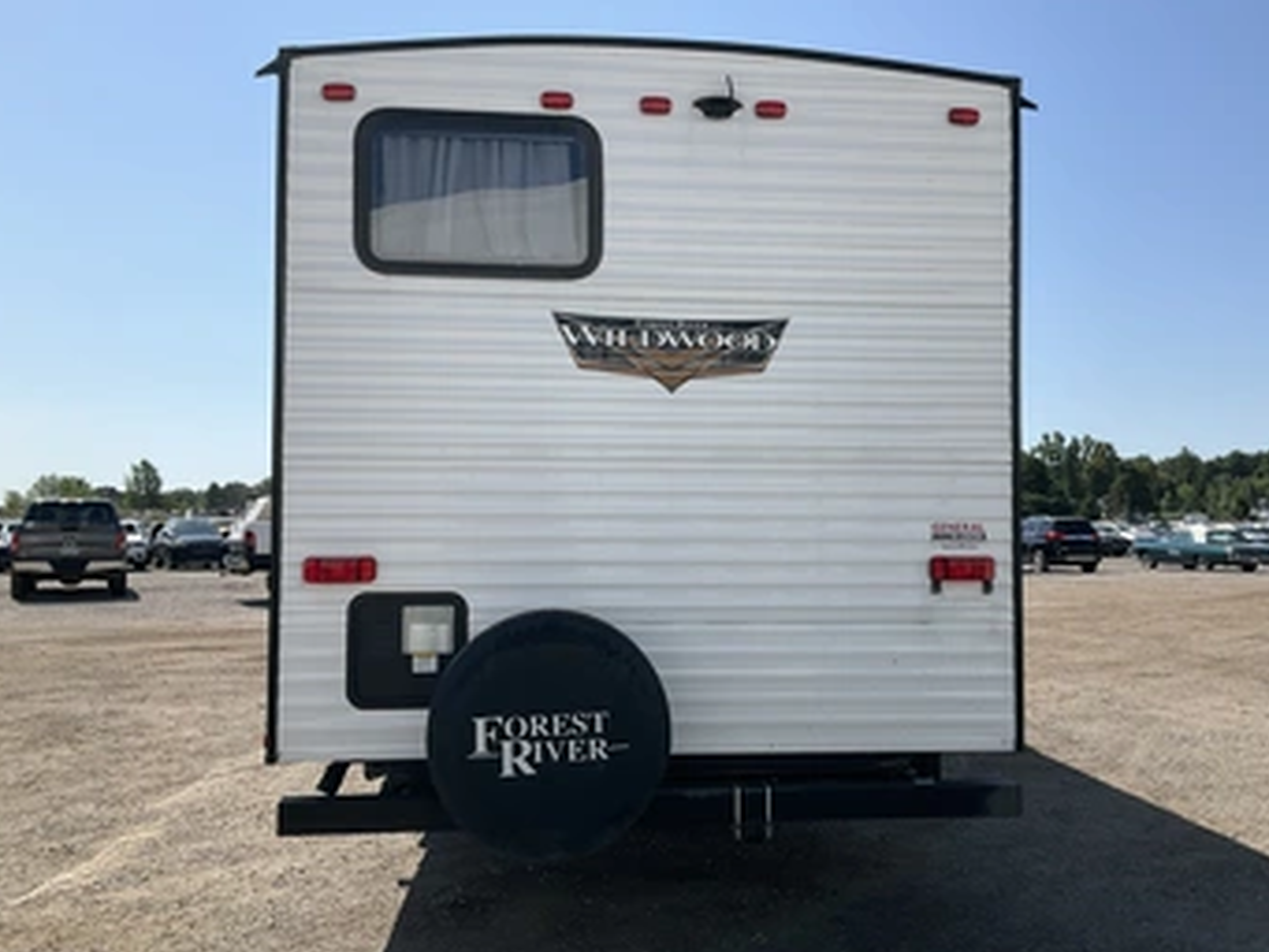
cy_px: 480
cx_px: 688
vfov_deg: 41.8
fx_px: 1247
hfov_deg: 53.9
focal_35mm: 34
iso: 25
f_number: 1.8
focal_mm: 3
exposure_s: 1/2667
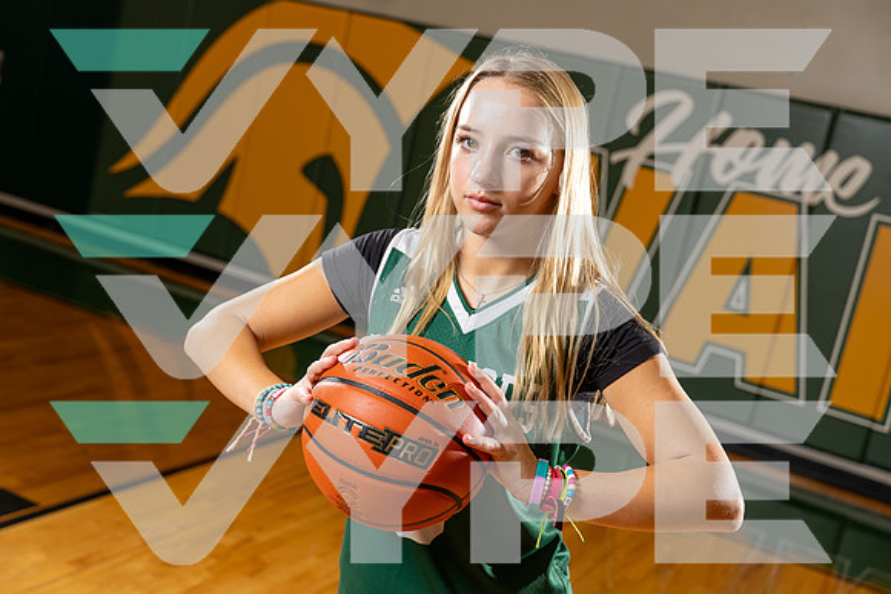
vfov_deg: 29.3
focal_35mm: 46
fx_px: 1139
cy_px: 297
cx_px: 446
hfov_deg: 42.7
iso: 250
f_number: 4
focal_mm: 46
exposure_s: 1/250
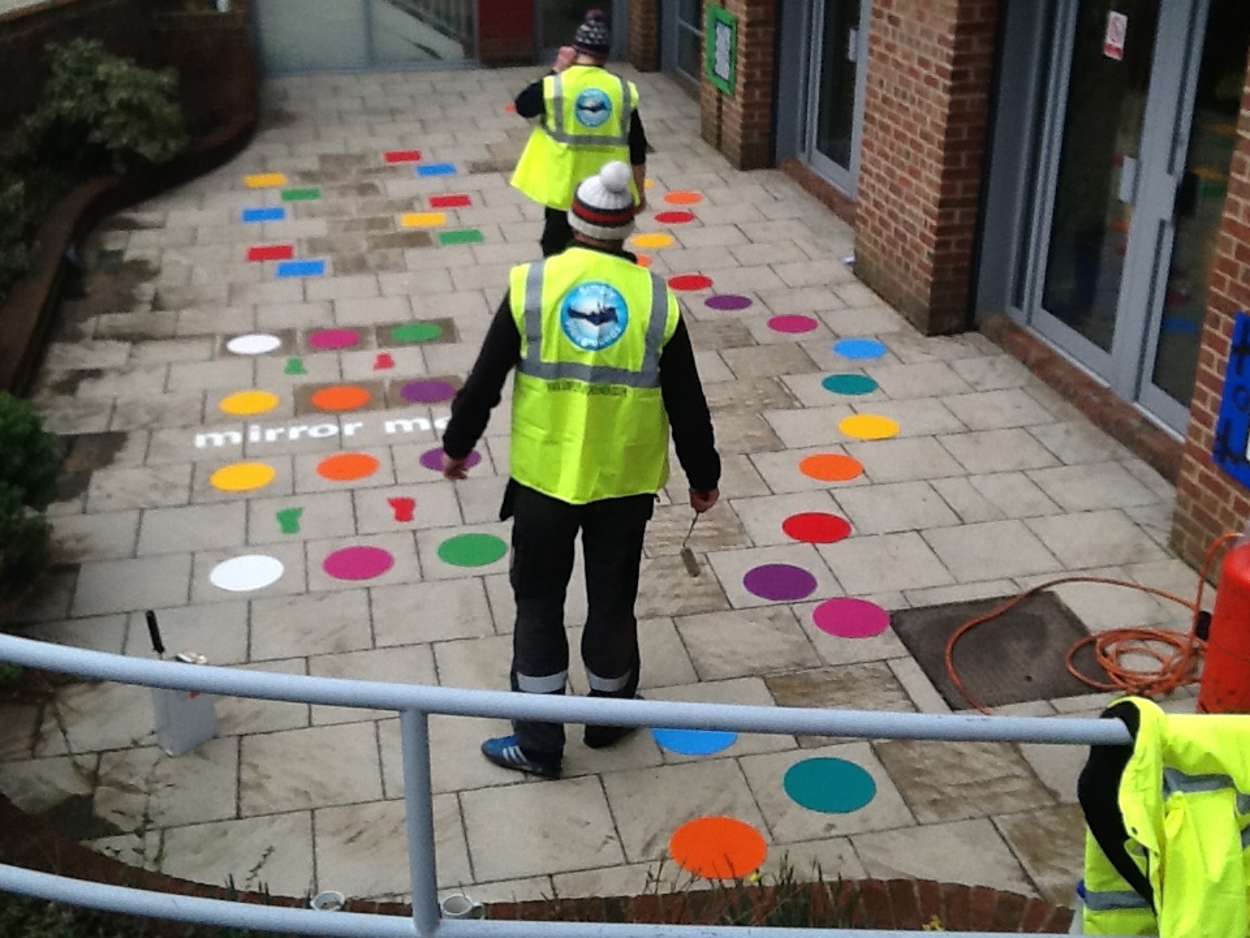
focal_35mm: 44
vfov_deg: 32.9
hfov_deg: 42.9
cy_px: 469
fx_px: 1589
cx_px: 625
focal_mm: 2.03
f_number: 2.4
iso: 40
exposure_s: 1/393
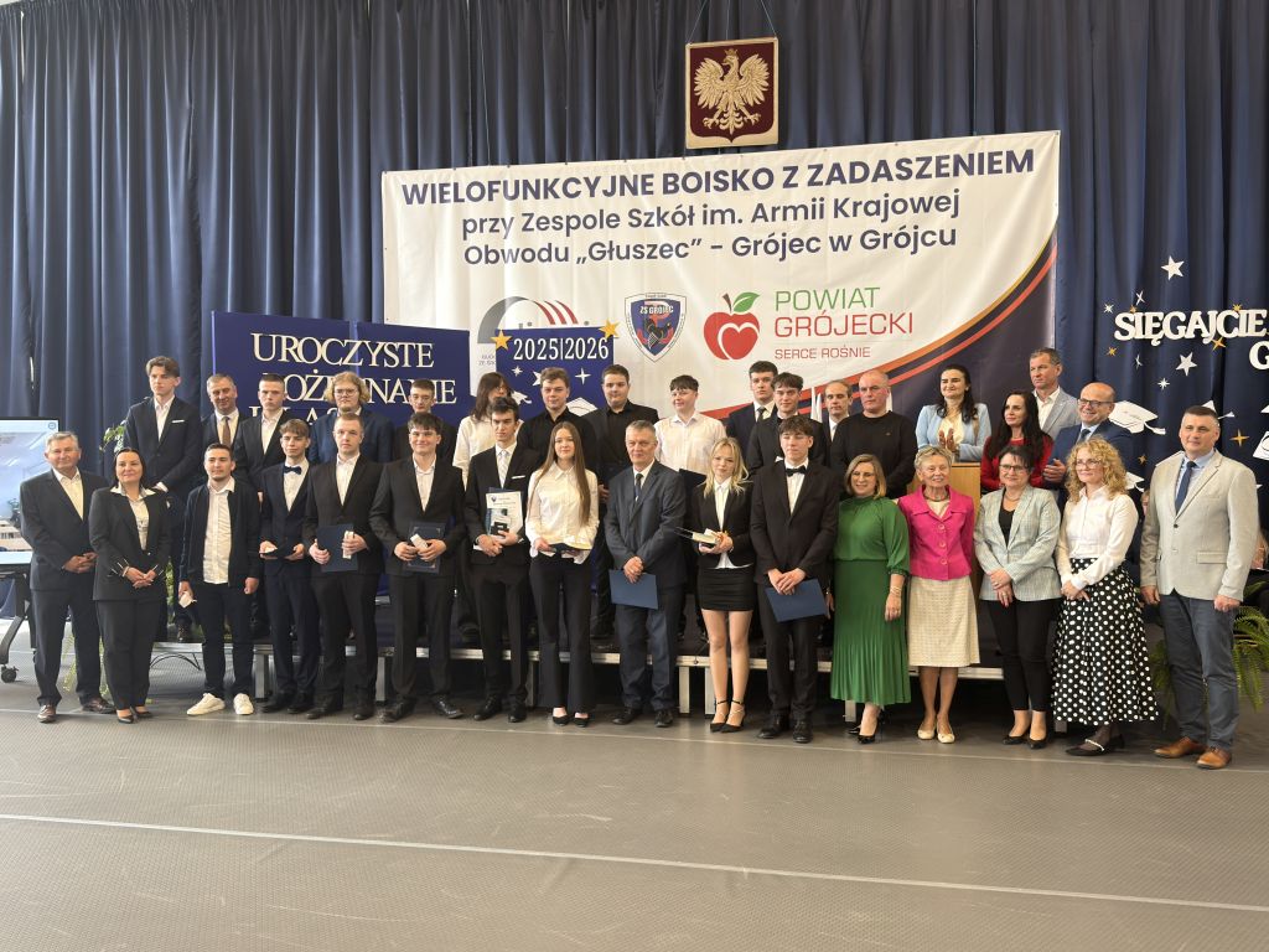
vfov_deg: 45.4
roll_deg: +1.0
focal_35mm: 31
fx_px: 1136
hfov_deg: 58.4
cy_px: 476
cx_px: 634
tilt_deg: -1.9
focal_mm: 6.76
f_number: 1.78
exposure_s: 1/50
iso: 50
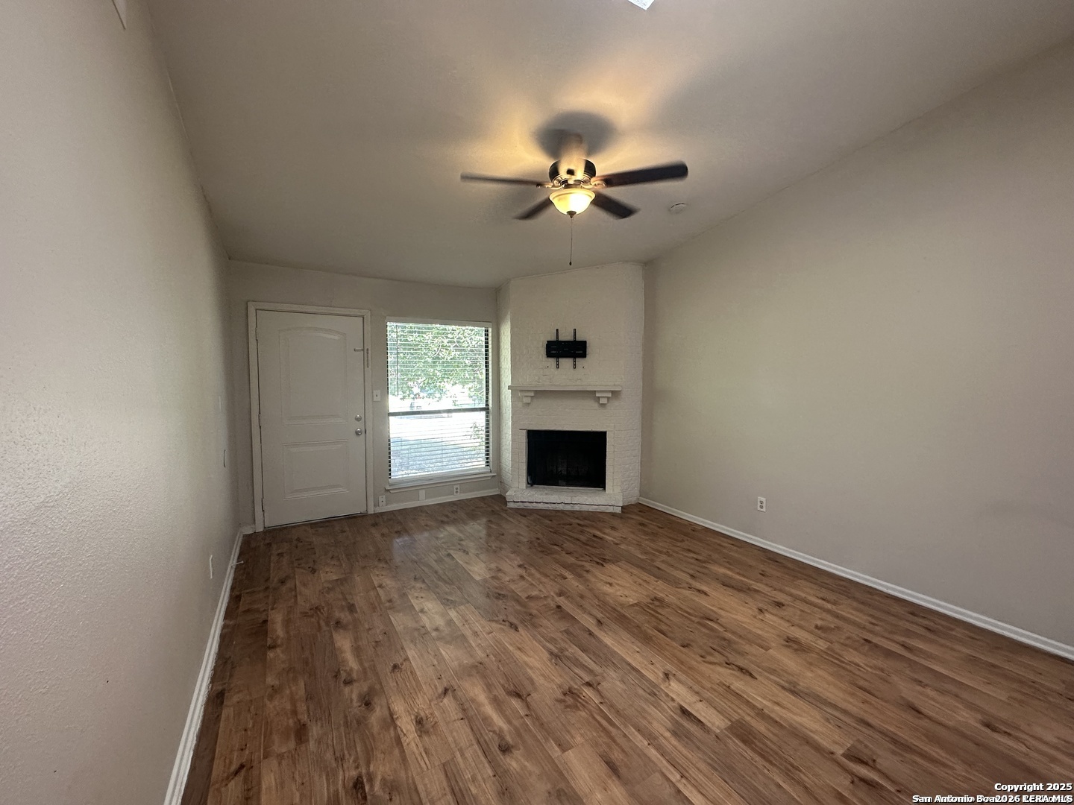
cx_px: 537
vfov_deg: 85.7
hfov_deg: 102.1
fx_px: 434
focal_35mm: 14
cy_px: 402
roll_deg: -1.2
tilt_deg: -4.4
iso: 200
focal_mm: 2.22
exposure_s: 1/120
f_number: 2.2
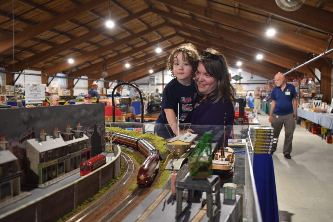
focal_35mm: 34
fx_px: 319
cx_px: 166
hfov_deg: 55.1
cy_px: 111
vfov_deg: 38.4
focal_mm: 23
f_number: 4
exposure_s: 1/60
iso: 720
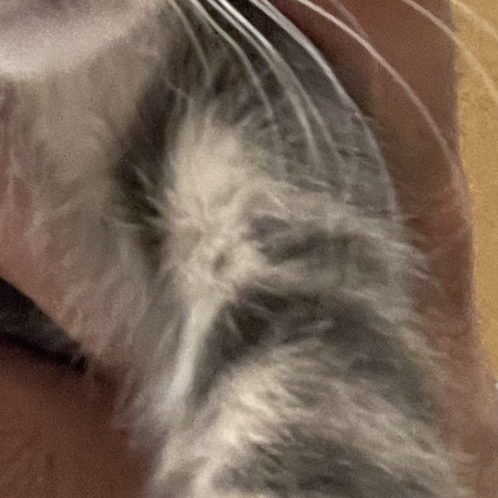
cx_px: -49
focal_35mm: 123
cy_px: -245
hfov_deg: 13.9
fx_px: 2002
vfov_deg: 13.4
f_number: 2.2
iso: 500
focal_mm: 2.71
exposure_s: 1/30
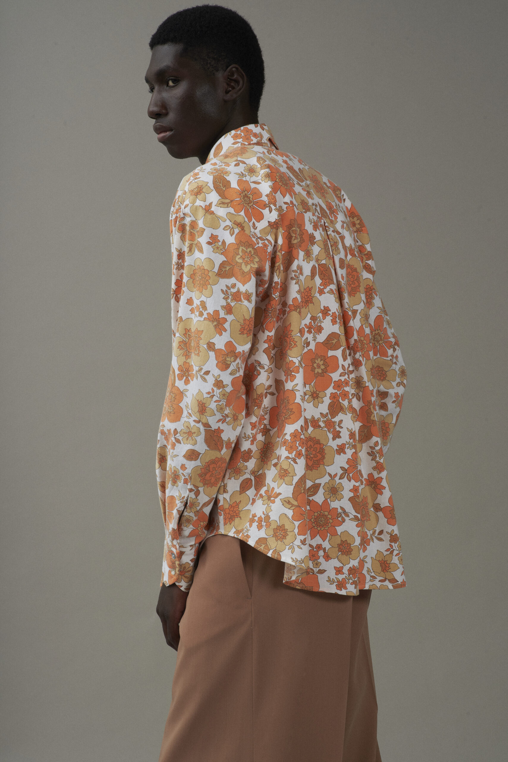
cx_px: 254
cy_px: 381
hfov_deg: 13.1
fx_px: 2220
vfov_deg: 19.4
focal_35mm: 105
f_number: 11
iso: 200
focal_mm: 105
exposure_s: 1/160
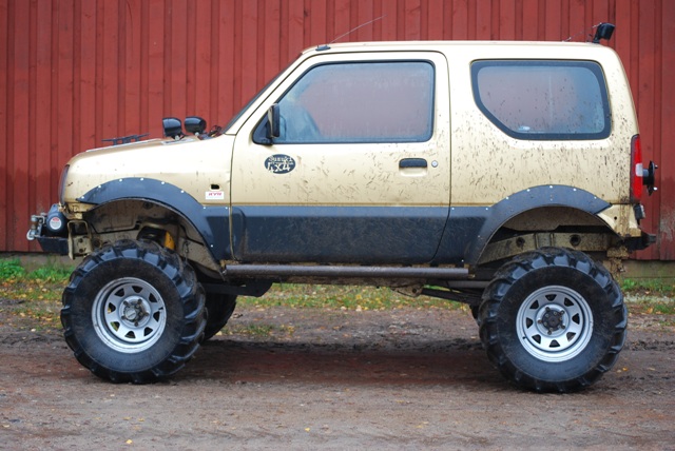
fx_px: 1548
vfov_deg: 16.6
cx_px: 338
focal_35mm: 82
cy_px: 226
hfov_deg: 24.6
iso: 220
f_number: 4
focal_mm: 55
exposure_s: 1/30
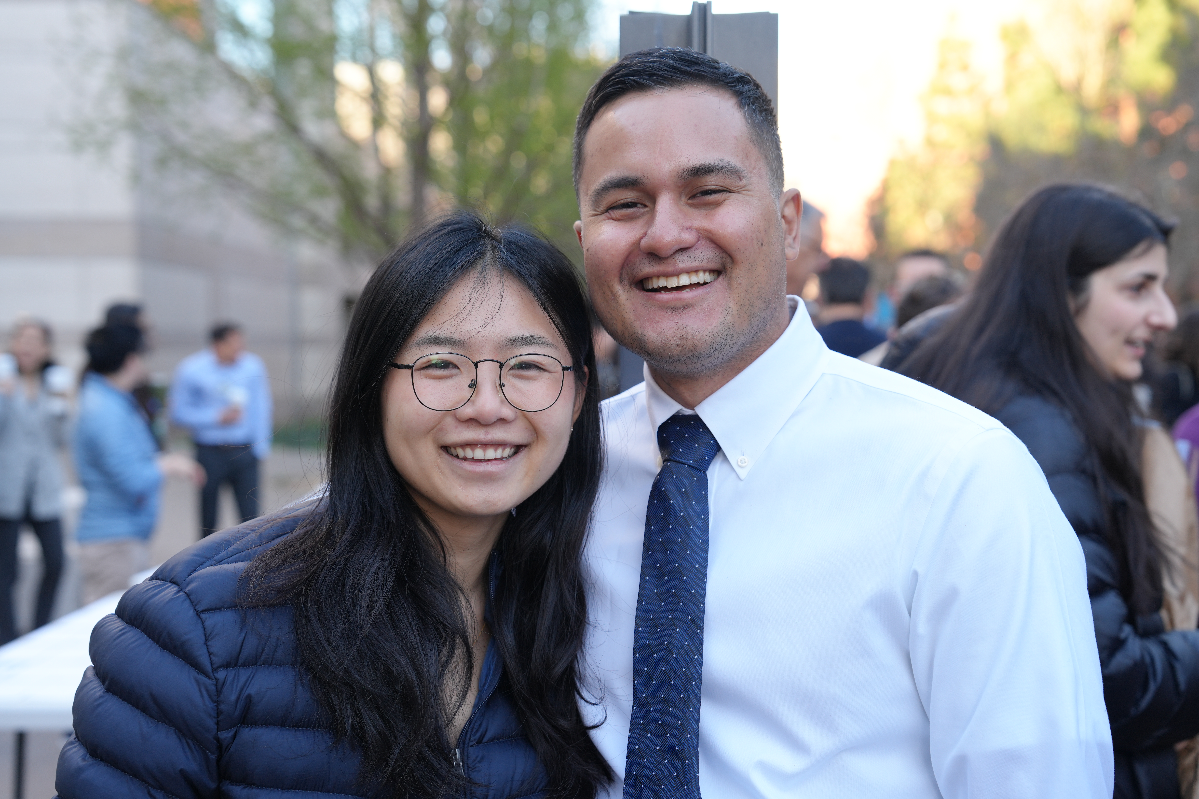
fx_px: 1832
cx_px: 600
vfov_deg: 24.6
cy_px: 400
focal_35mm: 55
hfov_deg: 36.2
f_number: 4
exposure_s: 1/160
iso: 250
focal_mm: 55
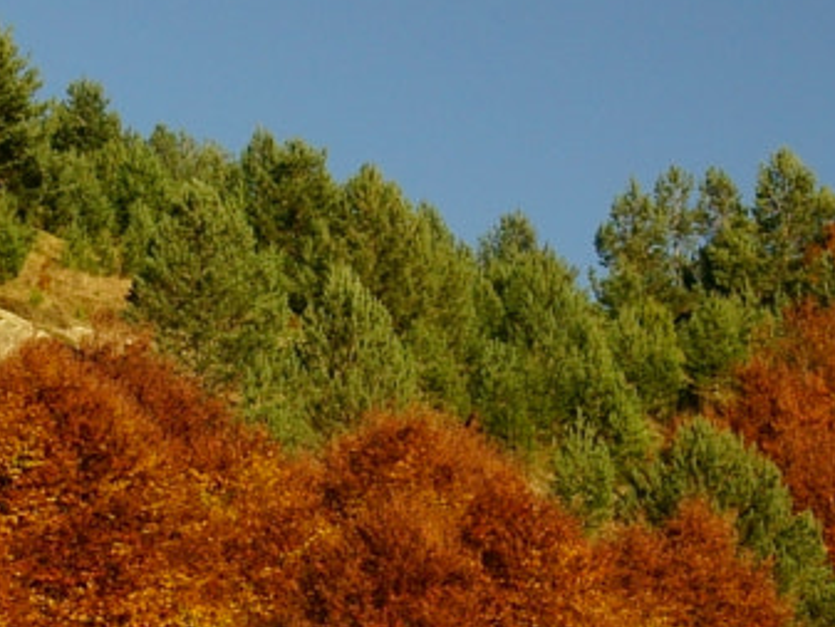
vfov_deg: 6.5
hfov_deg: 8.7
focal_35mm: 228
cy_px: 423
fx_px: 5502
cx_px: 327
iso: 160
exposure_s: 1/125
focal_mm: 26
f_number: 8
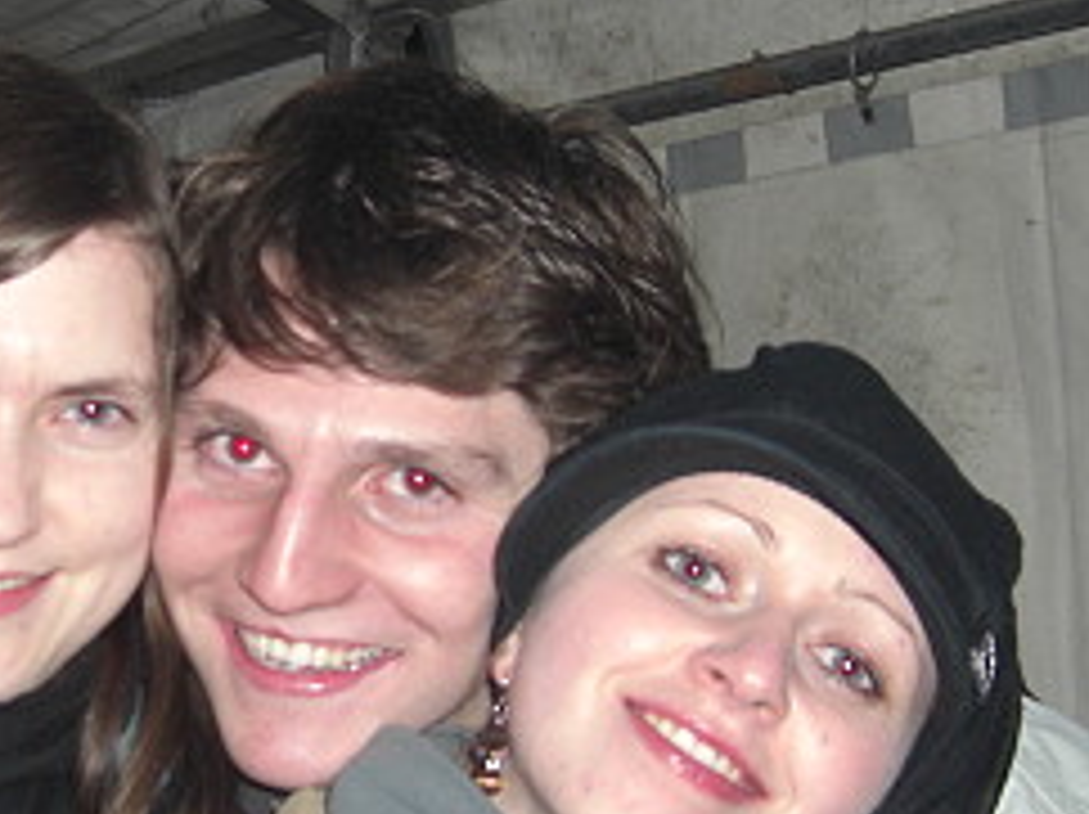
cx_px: 214
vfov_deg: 16.6
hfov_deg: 21.7
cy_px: 447
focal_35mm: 89
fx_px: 2797
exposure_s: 1/60
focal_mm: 7.9
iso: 200
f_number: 2.8
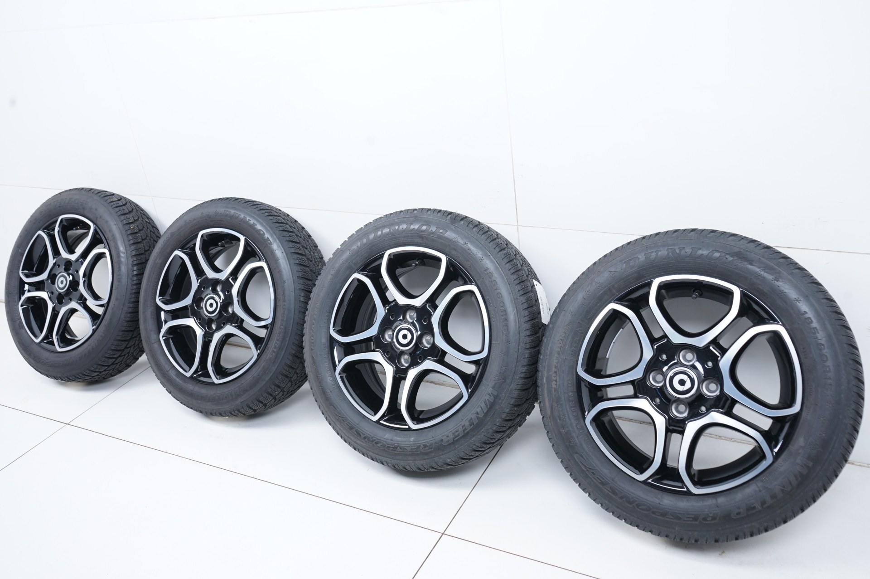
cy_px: 290
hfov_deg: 60.3
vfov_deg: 42.3
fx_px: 749
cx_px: 435
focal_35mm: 31
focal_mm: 31
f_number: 7.1
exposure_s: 1/125
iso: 250
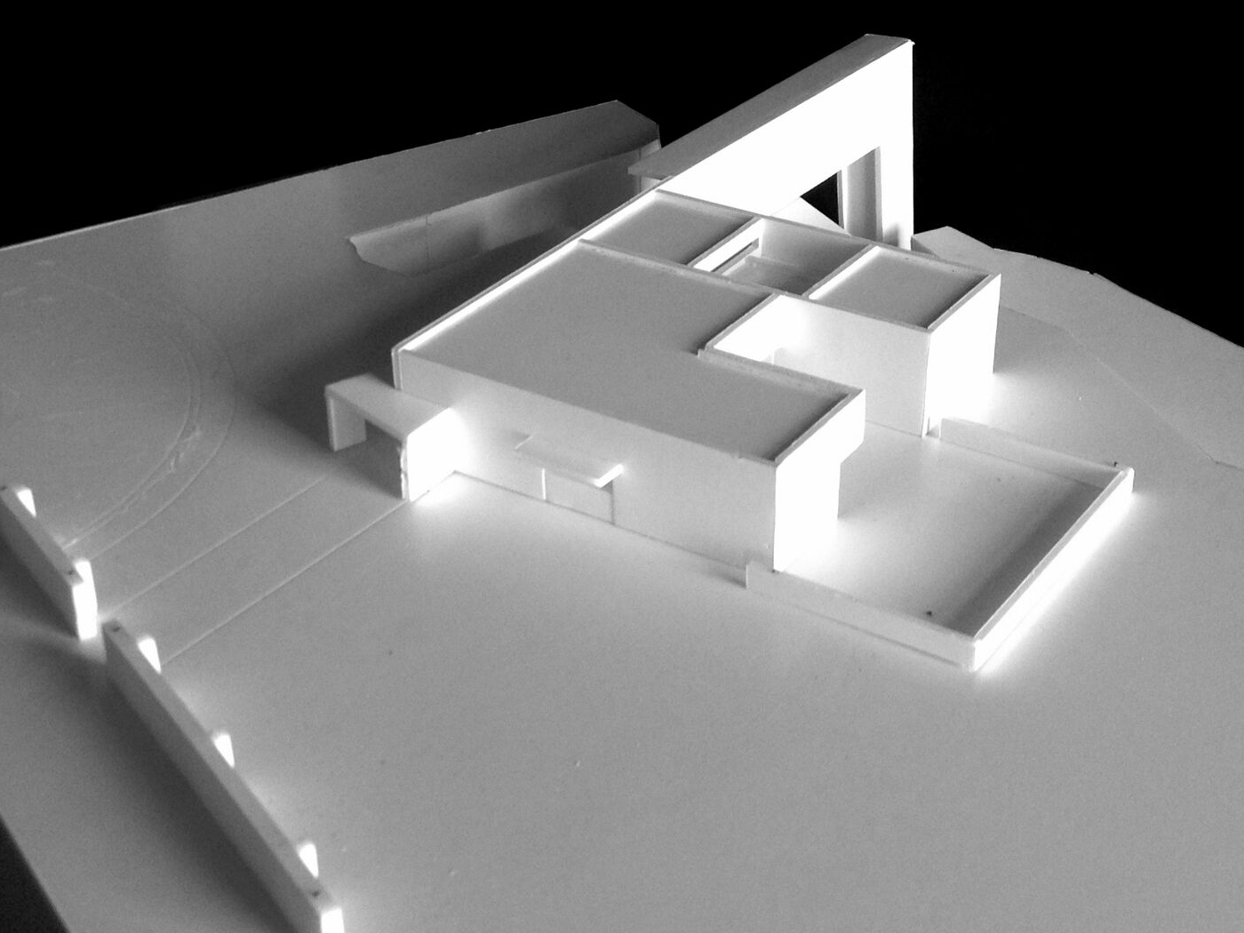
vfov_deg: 24.4
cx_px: 717
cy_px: 453
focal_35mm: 60
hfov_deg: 32.1
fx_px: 2156
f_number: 2.4
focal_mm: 4.28
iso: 100
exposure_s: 1/20
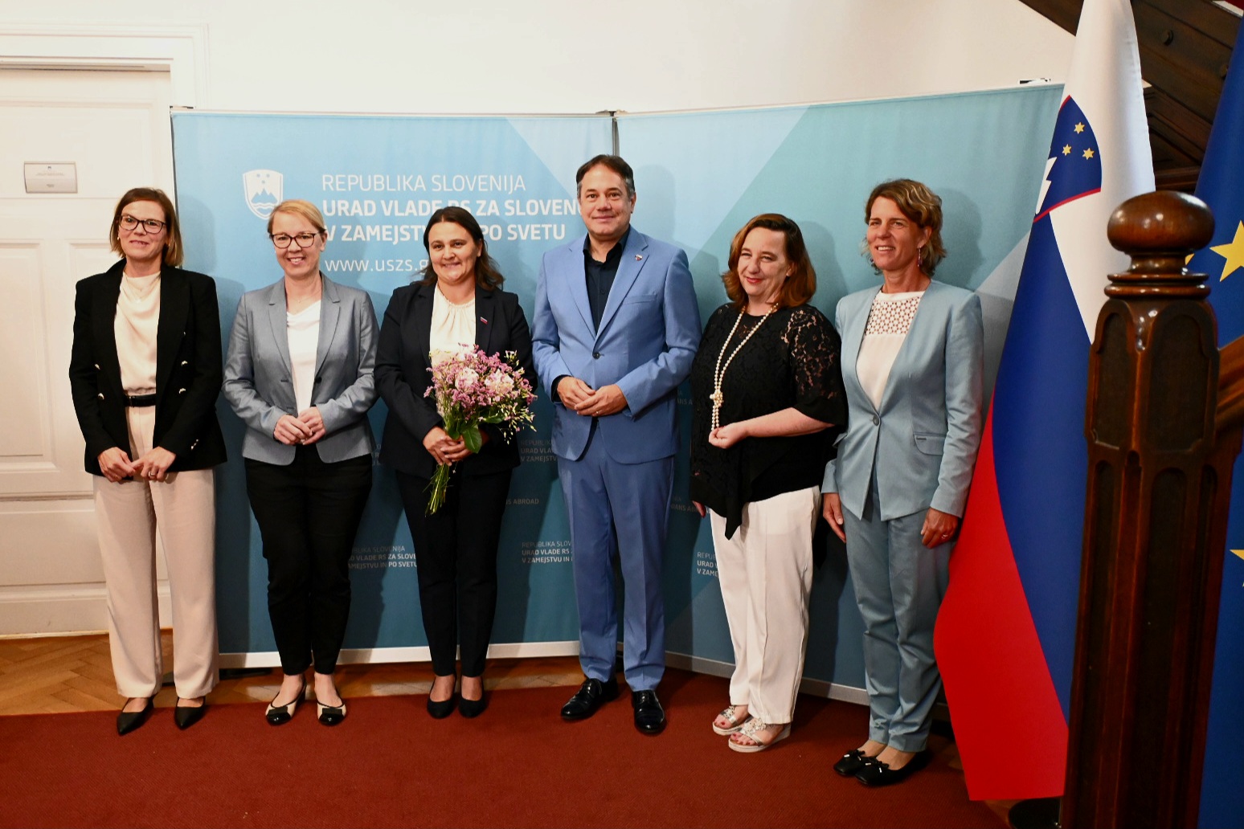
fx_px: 1088
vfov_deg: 41.7
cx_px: 622
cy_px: 414
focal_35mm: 32
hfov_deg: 59.5
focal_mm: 21
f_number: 4
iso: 5000
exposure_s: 1/60.2
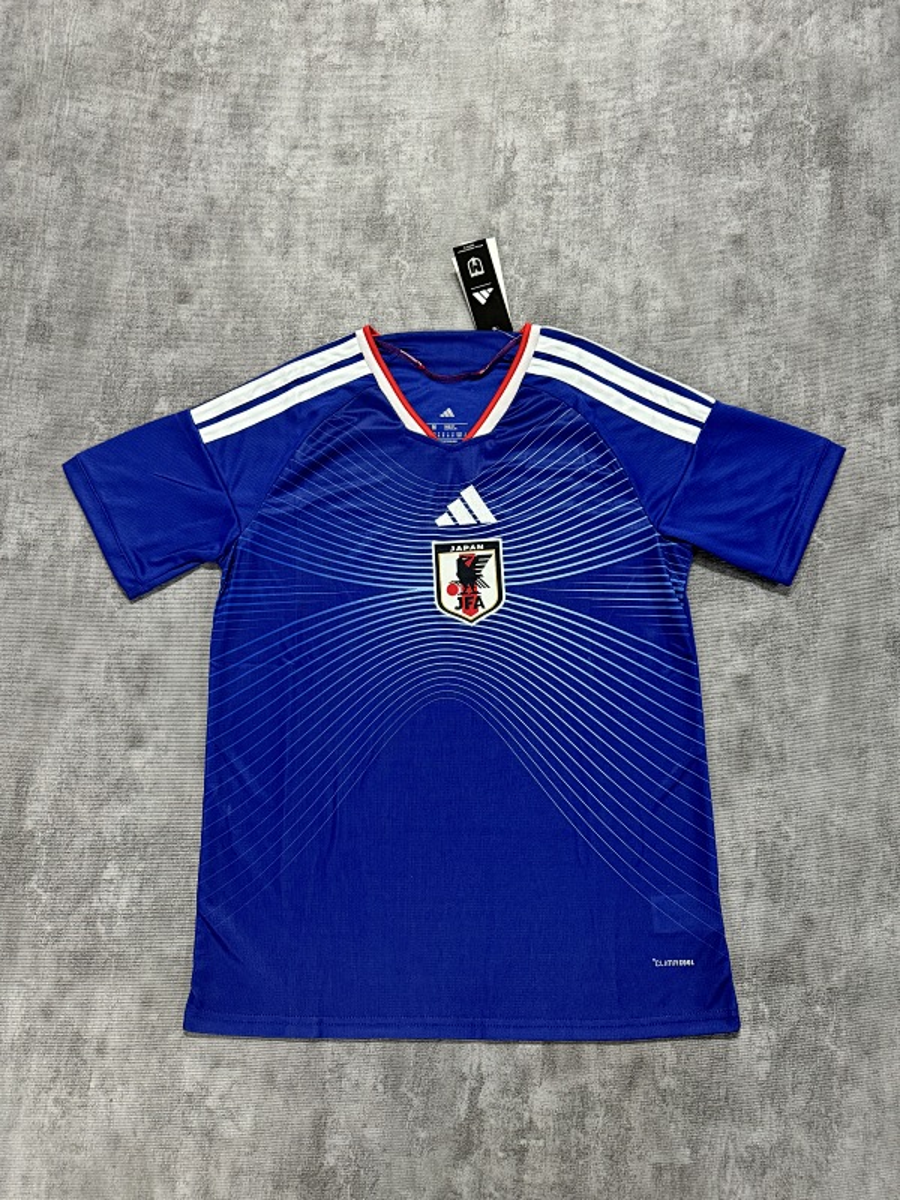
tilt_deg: -79.4
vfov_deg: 71.6
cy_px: 600
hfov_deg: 56.8
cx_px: 450
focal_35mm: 24
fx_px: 832
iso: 320
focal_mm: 6.76
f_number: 1.78
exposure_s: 1/50
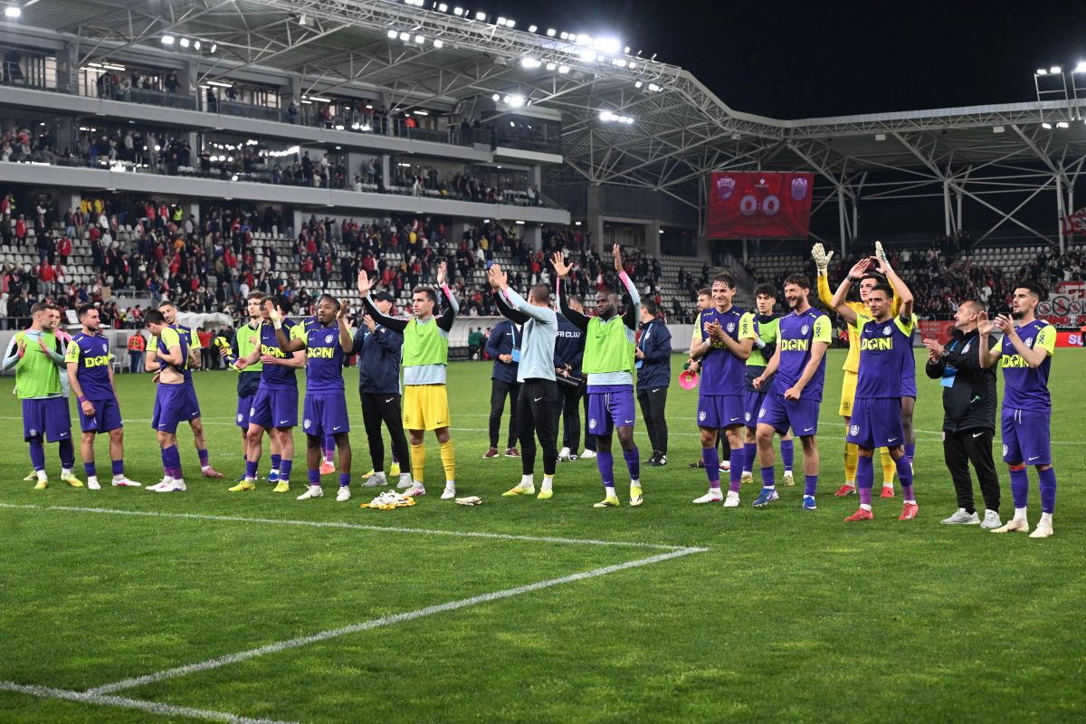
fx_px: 1629
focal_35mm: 54
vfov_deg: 25.1
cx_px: 543
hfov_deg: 36.9
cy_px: 362
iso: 4000
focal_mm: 54
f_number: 4
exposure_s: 1/1600
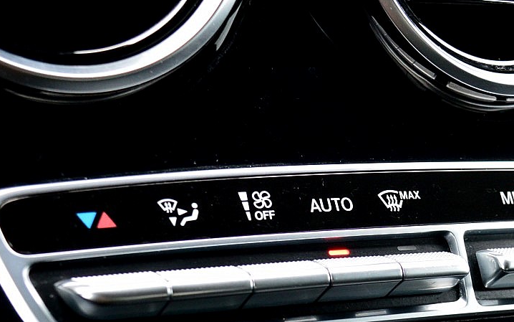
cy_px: 363
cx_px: 411
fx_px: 1403
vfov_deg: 12.8
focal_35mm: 100
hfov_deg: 20.5
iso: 800
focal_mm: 29
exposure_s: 1/60
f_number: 6.3
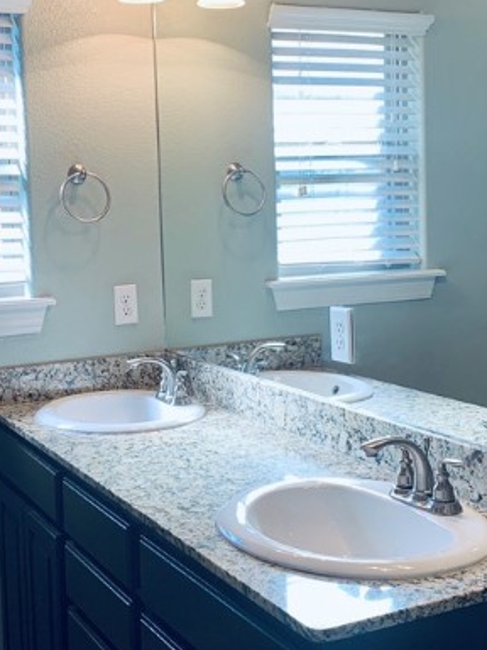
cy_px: 279
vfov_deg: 36.8
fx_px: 975
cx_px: 193
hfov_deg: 28.0
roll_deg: +1.9
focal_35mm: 52
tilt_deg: -4.5
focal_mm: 4.25
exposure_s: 1/120
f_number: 1.8
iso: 40
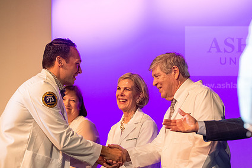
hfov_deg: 17.5
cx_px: 167
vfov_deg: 11.7
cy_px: 98
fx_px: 819
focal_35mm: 117
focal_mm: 86
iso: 3200
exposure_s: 1/200
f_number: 3.2
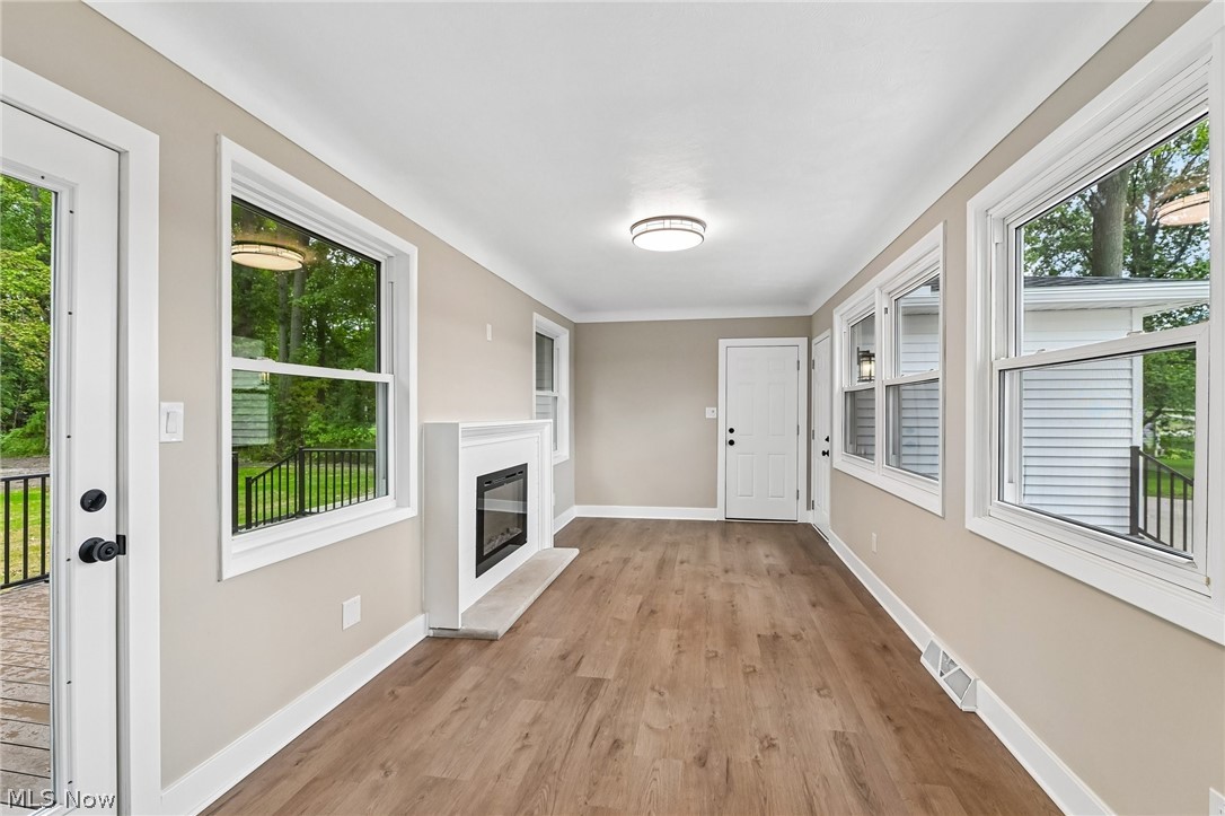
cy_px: 408
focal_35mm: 16
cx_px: 612
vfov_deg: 73.7
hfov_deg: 96.8
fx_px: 544
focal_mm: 16
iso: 1000
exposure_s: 1/200
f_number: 6.3
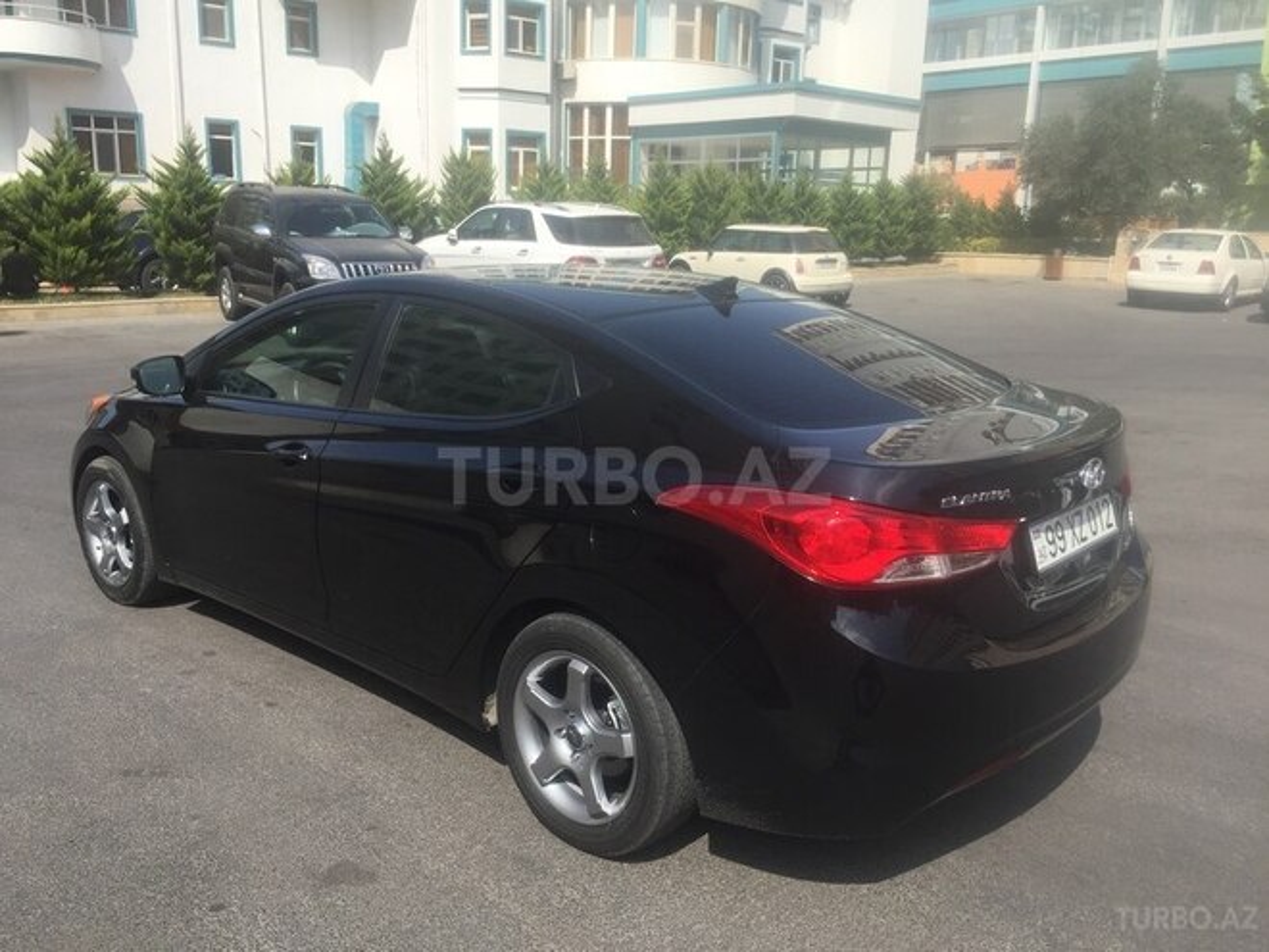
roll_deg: -3.6
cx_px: 634
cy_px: 476
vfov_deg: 48.2
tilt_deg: -13.4
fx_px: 1063
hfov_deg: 61.7
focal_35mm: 29
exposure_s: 1/1721
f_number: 2.2
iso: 32
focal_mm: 4.15
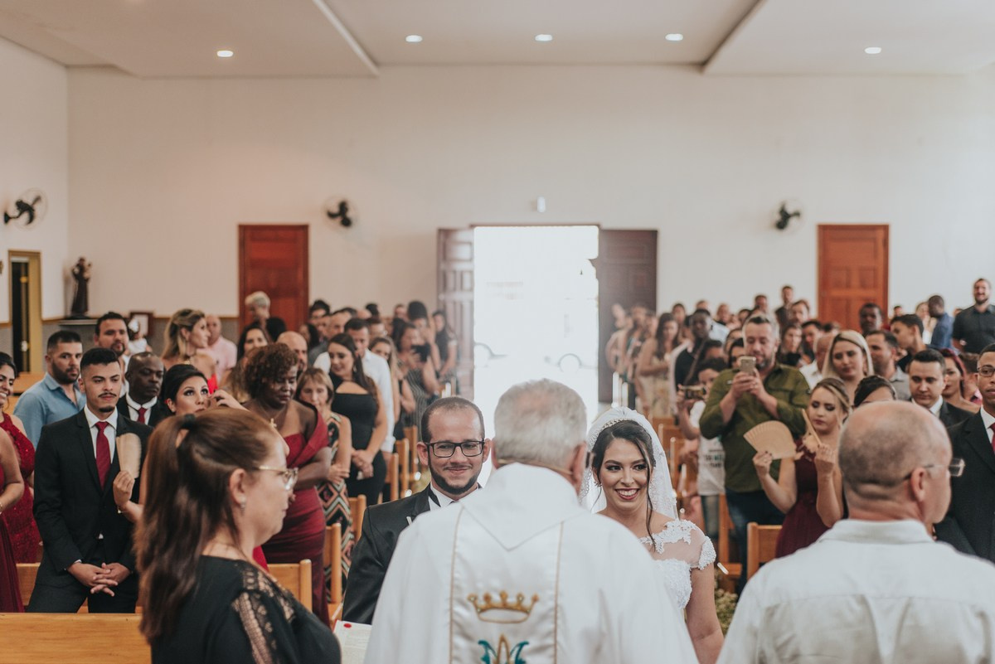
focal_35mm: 50
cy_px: 332
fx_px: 1394
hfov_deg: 39.3
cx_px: 497
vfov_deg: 26.8
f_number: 2.8
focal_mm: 50
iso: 1250
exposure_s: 1/200
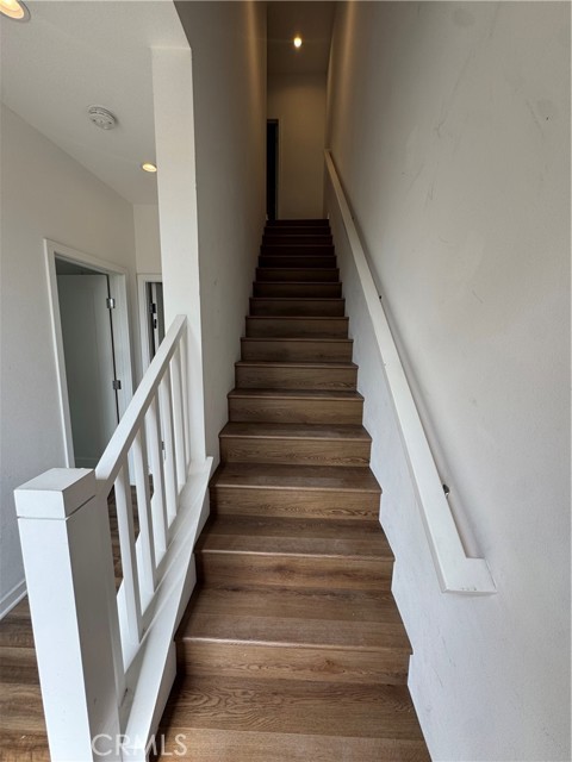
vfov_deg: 102.1
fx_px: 308
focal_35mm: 14
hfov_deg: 85.7
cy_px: 381
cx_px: 286
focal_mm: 2.22
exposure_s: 1/121
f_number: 2.2
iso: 40
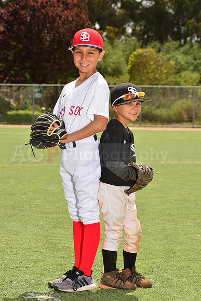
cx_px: 100
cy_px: 150
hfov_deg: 12.5
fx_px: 921
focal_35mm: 110
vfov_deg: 18.6
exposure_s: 1/200
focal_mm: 110
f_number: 11
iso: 125
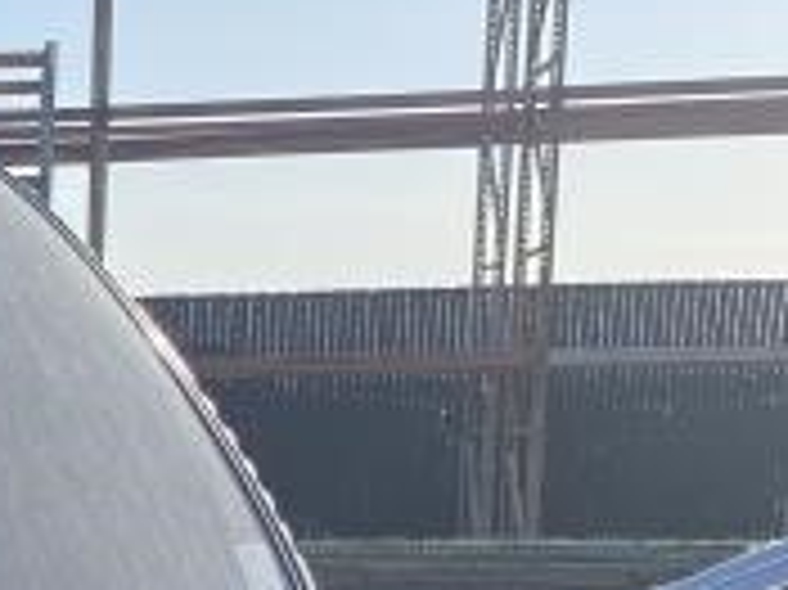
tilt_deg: -10.9
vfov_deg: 11.7
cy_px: 1004
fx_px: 2707
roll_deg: +1.4
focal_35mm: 119
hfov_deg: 14.5
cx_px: -639
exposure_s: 1/1170
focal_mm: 4.25
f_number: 1.8
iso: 32
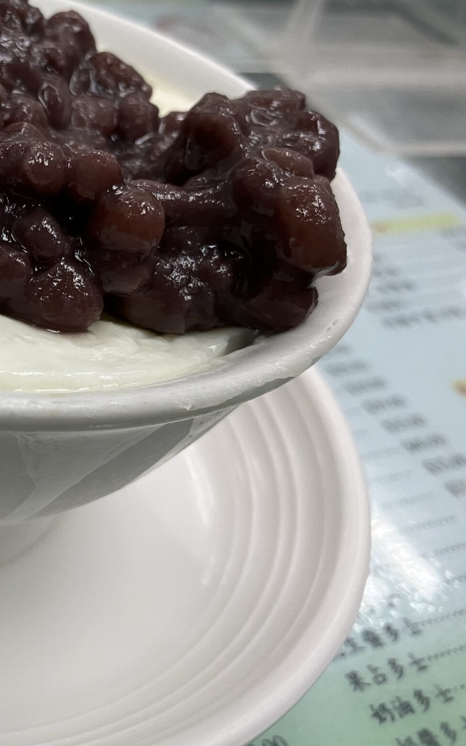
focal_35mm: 49
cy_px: 367
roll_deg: -9.7
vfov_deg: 41.1
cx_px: -136
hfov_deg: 23.4
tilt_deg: -39.2
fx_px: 996
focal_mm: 3.99
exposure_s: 1/50
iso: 64
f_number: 1.8
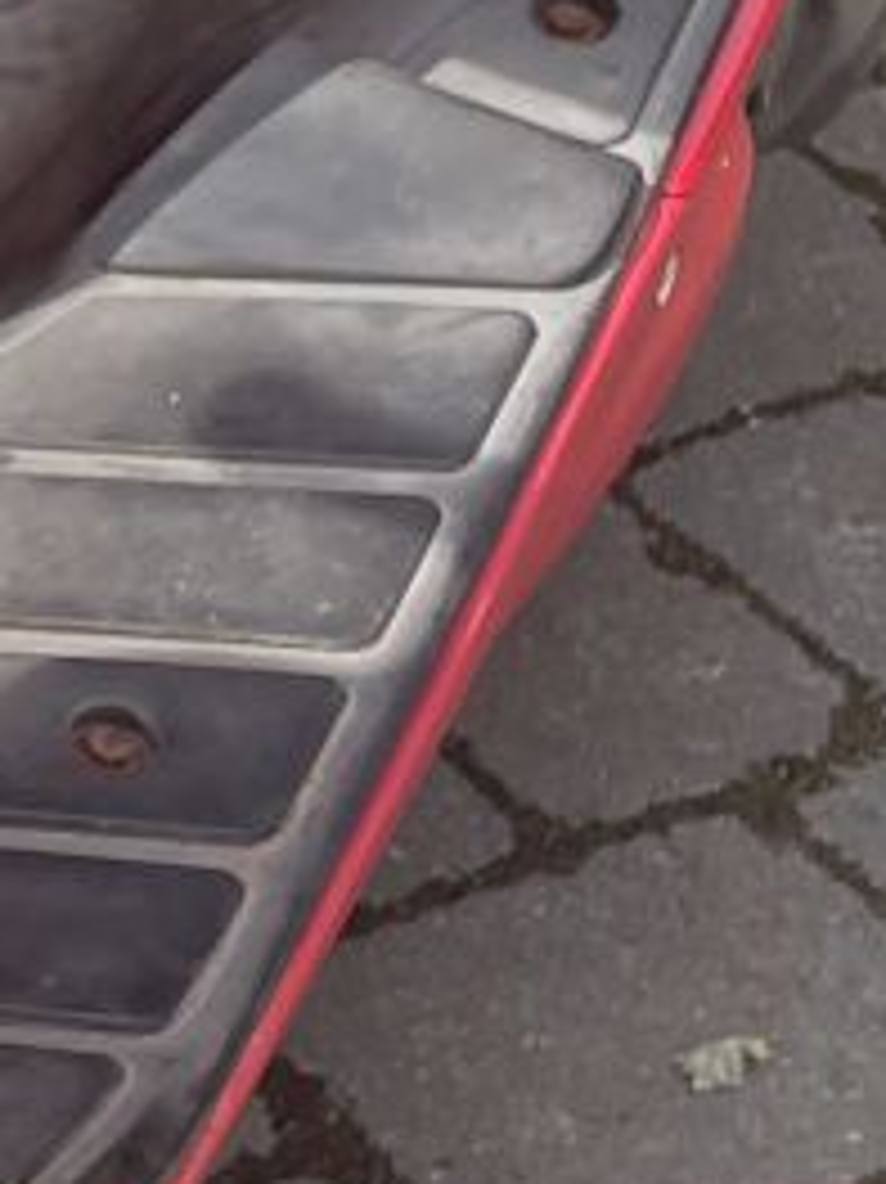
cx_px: -1223
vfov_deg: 12.2
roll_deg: -0.6
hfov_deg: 8.6
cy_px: -338
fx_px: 5396
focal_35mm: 158
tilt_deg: -26.7
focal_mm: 4.2
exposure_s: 1/903
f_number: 1.6
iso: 32
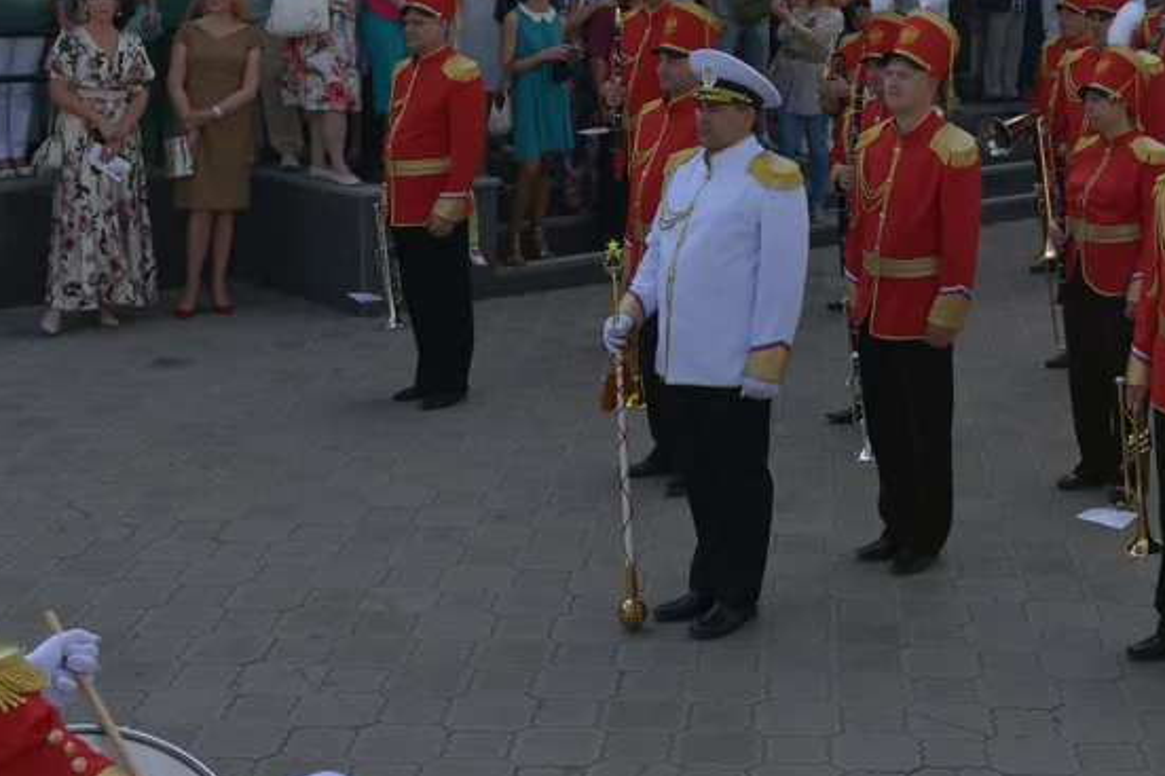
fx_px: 1973
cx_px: 871
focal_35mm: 61
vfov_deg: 21.5
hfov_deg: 32.3
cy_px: 18
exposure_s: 1/1000
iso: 125
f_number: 5.6
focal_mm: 24
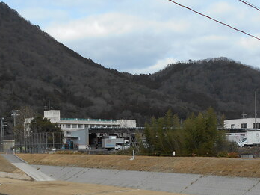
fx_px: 518
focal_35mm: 69
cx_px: 132
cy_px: 175
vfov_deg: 20.9
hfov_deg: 28.2
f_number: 3.4
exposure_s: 1/800
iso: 80
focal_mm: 5.1
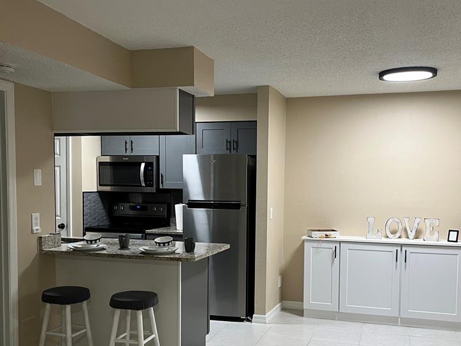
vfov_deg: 38.4
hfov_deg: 50.1
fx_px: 493
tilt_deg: -4.3
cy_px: 216
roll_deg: -0.5
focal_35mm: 37
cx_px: 245
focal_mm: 5.1
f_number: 1.6
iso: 125
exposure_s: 1/60
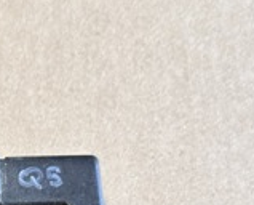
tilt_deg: -71.3
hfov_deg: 9.8
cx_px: -169
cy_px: 352
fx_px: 1417
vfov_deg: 8.0
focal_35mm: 188
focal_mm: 6.86
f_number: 1.78
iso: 250
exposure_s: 1/40
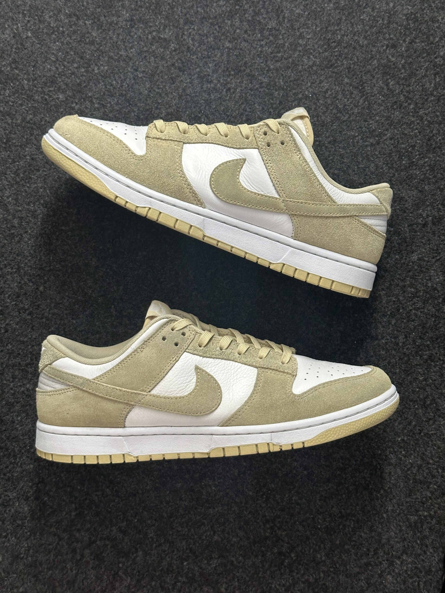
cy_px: 296
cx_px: 222
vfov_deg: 39.7
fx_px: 823
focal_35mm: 48
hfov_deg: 30.3
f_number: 1.78
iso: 250
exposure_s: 1/50
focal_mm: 6.86
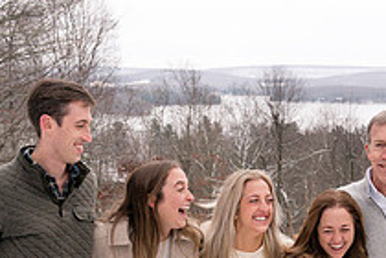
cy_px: 336
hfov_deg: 21.6
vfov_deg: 14.0
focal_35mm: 94
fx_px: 1008
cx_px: 274
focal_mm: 34
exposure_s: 1/250
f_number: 6.3
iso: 400
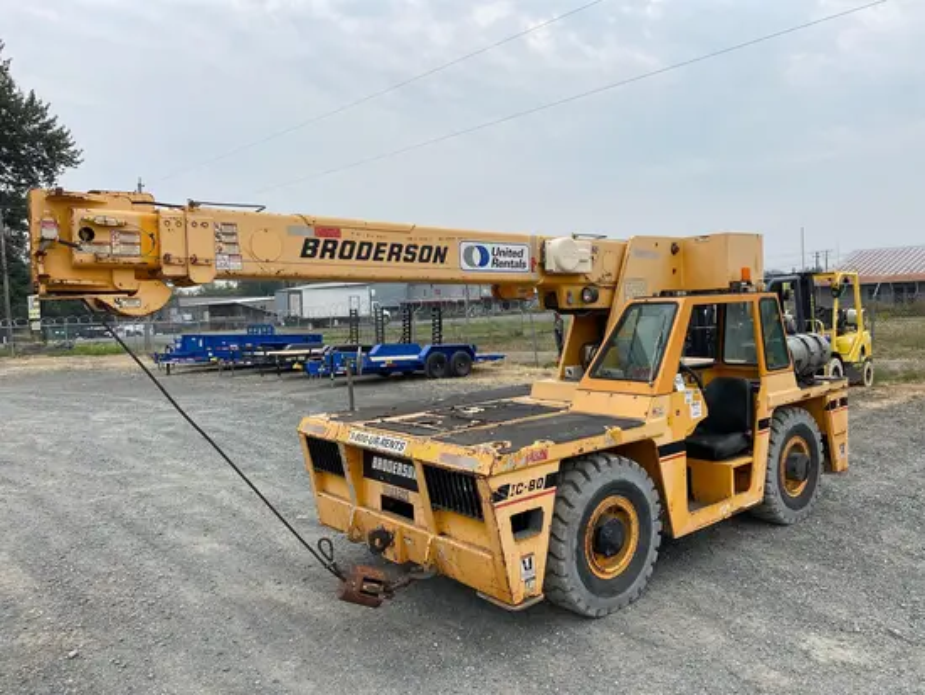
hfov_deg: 67.3
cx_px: 462
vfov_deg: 53.1
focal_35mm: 26
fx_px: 695
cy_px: 348
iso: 32
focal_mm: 4.25
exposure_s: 1/1429
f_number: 1.8
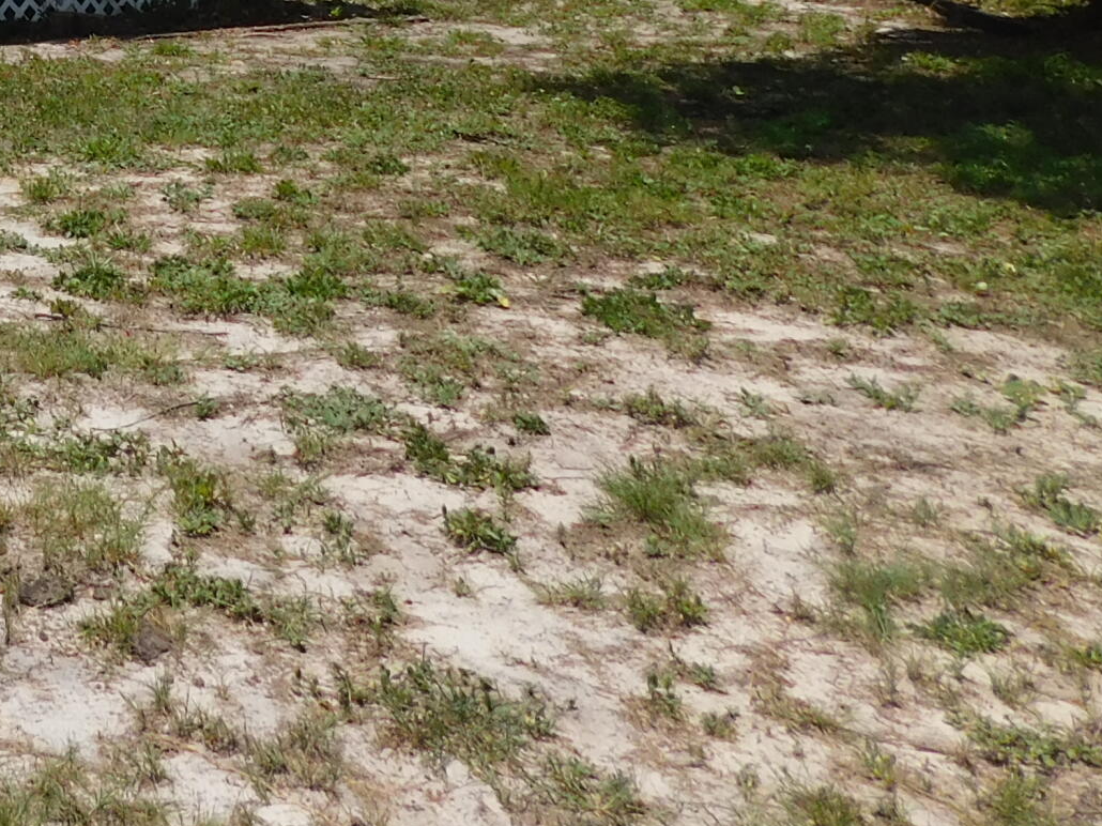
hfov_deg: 24.6
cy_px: -371
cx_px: -398
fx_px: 2132
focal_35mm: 67
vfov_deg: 19.4
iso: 125
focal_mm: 4
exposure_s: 1/800
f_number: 6
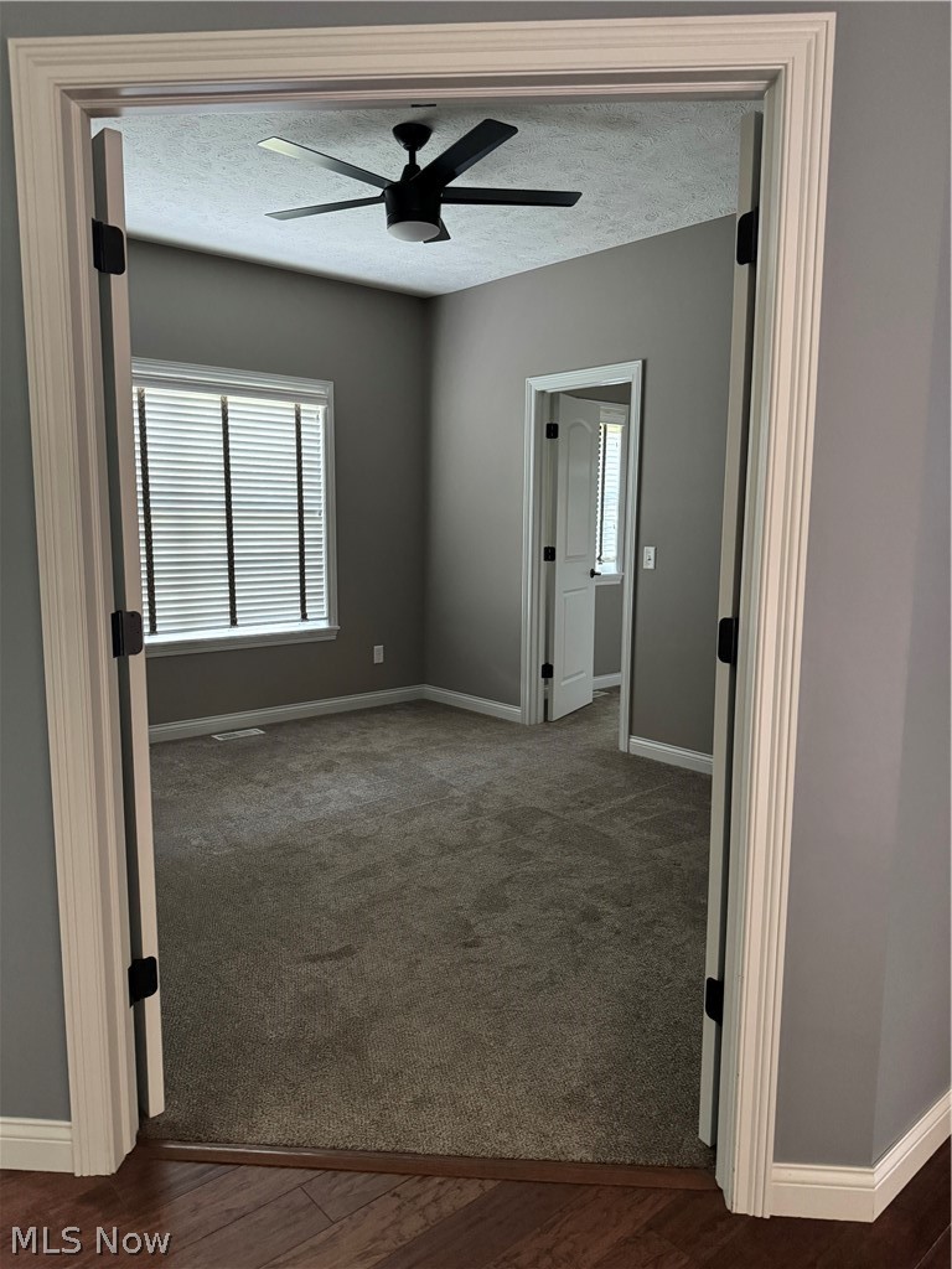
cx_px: 476
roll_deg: -0.2
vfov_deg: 71.6
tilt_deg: -7.7
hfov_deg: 56.8
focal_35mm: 24
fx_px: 880
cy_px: 634
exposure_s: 1/60
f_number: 1.78
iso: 800
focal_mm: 6.76
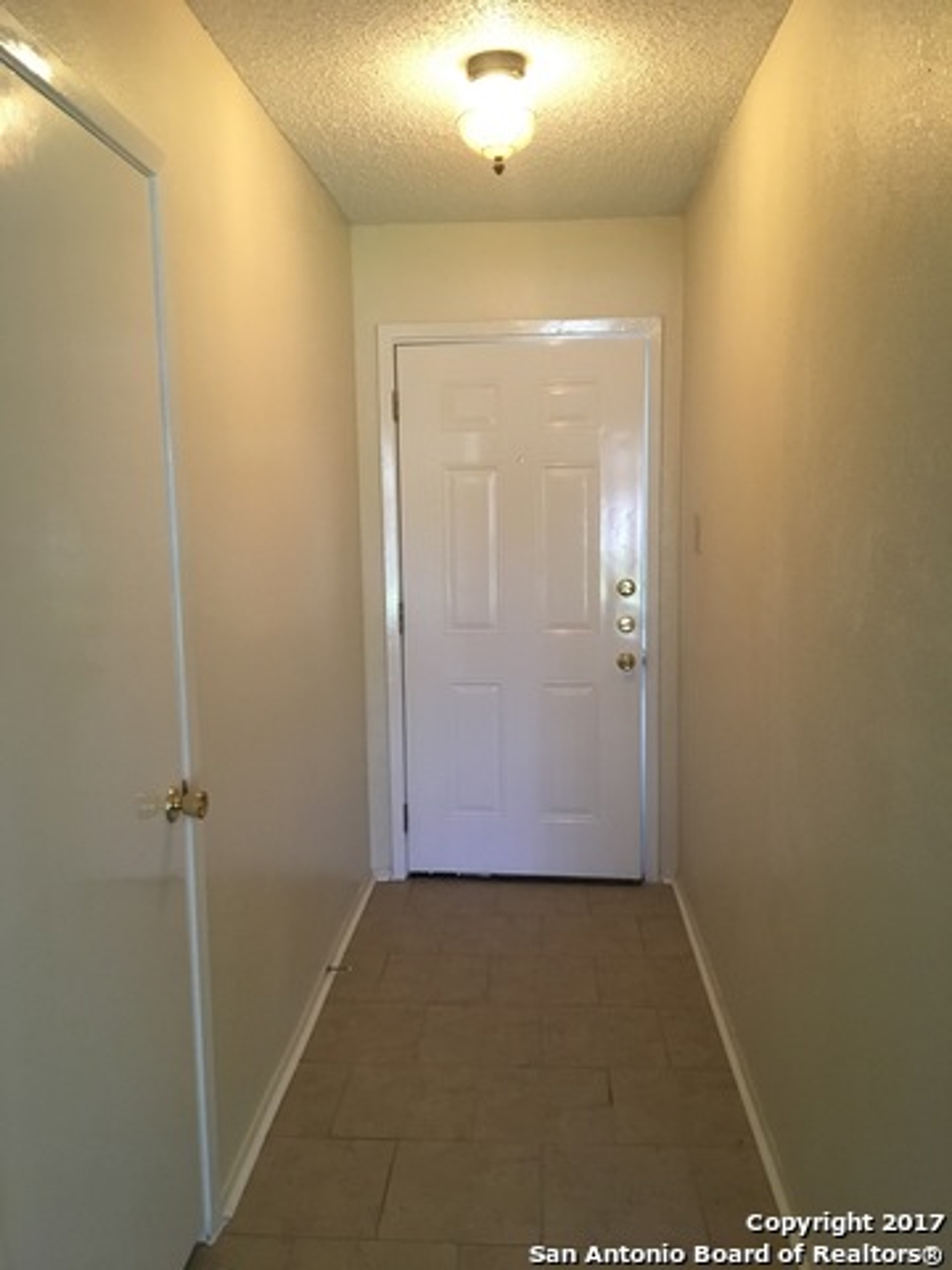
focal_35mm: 29
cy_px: 635
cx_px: 476
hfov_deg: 48.2
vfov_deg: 61.7
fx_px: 1063
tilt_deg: -8.7
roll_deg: +0.9
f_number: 2.2
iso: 250
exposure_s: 1/30
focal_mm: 4.15
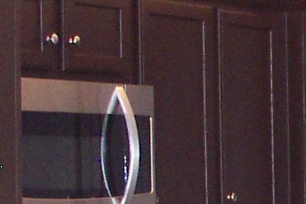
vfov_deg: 6.4
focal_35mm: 212
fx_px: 1801
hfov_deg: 9.3
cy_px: 268
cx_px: 532
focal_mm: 7.5
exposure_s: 1/30
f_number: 2.8
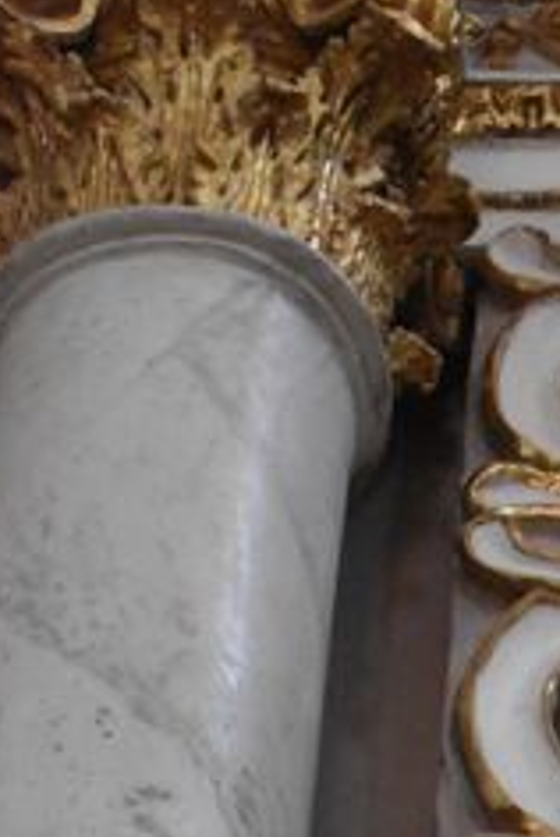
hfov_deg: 5.6
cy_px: 1142
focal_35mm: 244
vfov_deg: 8.3
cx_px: 782
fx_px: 5687
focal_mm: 55
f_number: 5.6
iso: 8000
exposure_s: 1/60
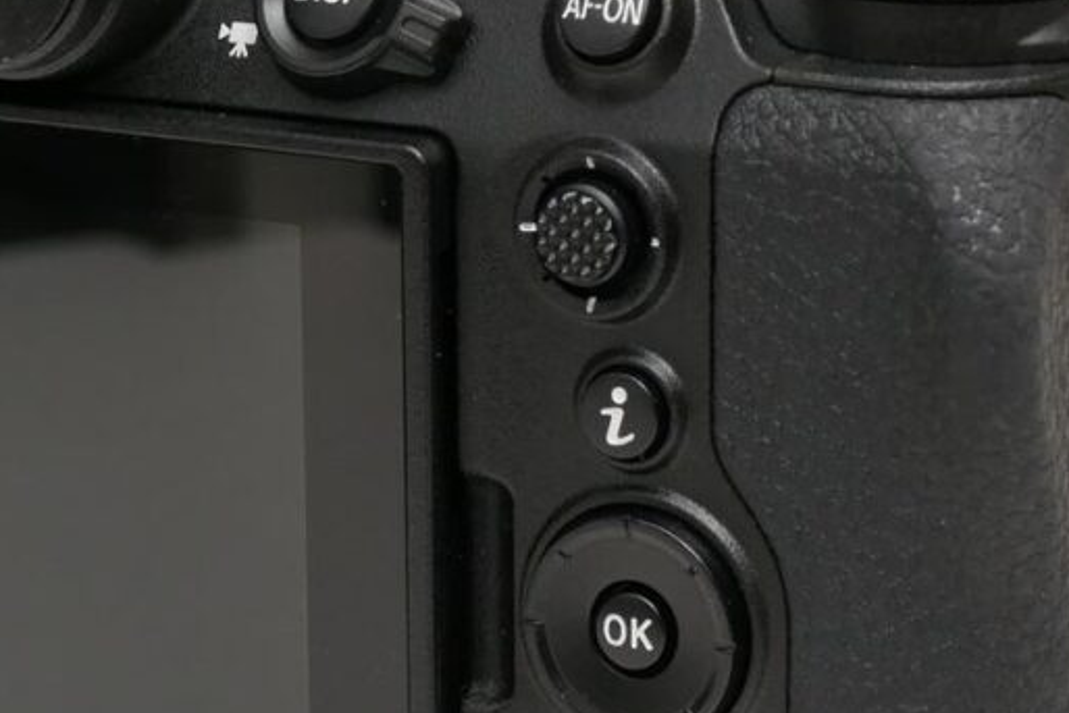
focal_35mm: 241
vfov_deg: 5.7
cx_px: 562
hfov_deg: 8.5
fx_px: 7158
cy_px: 484
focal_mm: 34
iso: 800
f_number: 5.6
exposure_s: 1/60
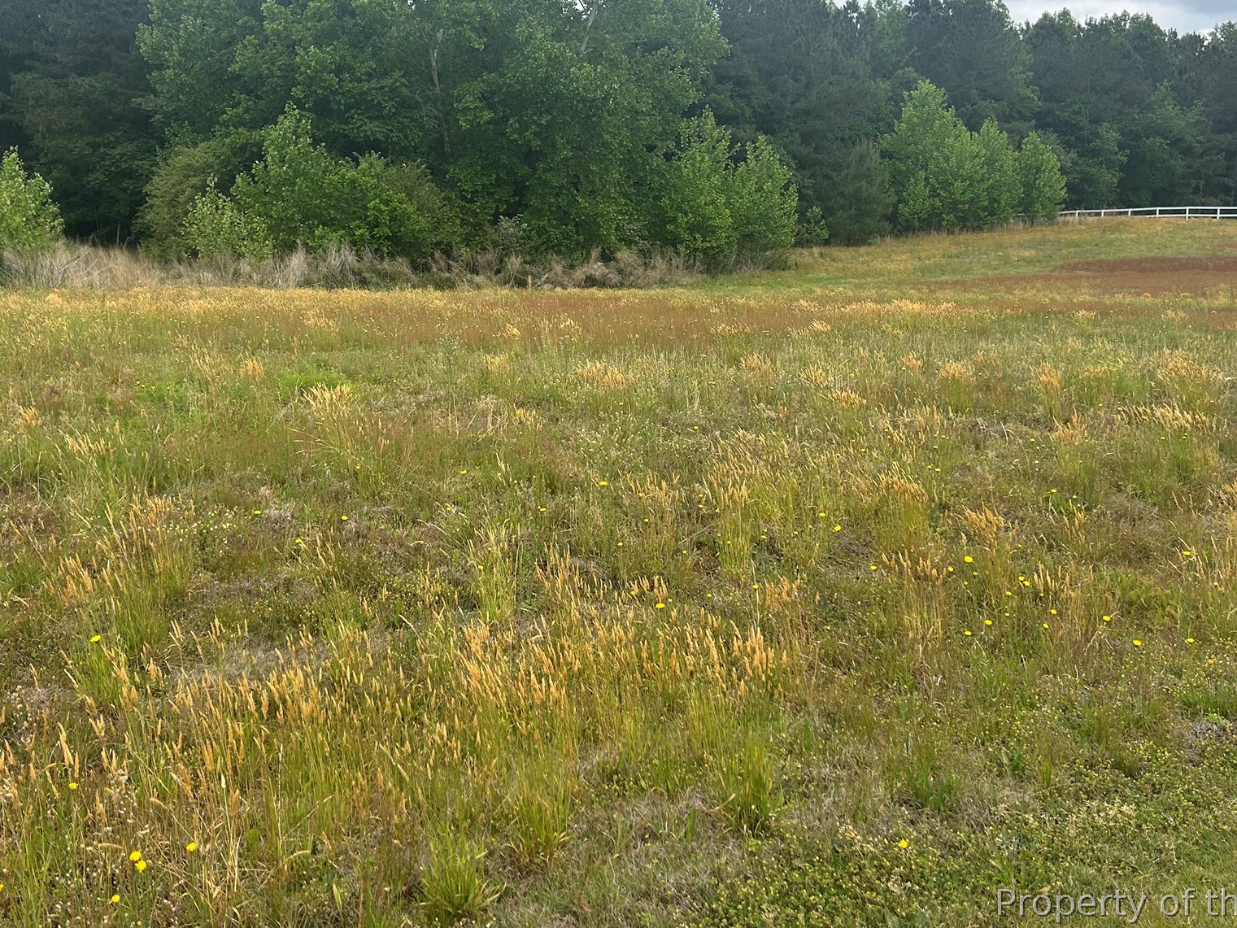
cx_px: 560
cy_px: 307
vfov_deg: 40.2
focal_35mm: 35
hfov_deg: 52.5
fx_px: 1251
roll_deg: -1.1
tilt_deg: -5.6
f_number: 1.5
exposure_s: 1/2208
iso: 50
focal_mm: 5.7
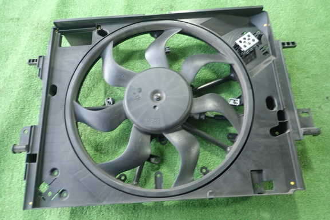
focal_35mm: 27
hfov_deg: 67.4
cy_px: 106
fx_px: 247
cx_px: 167
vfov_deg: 47.9
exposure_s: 1/30
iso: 200
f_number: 2
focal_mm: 4.5
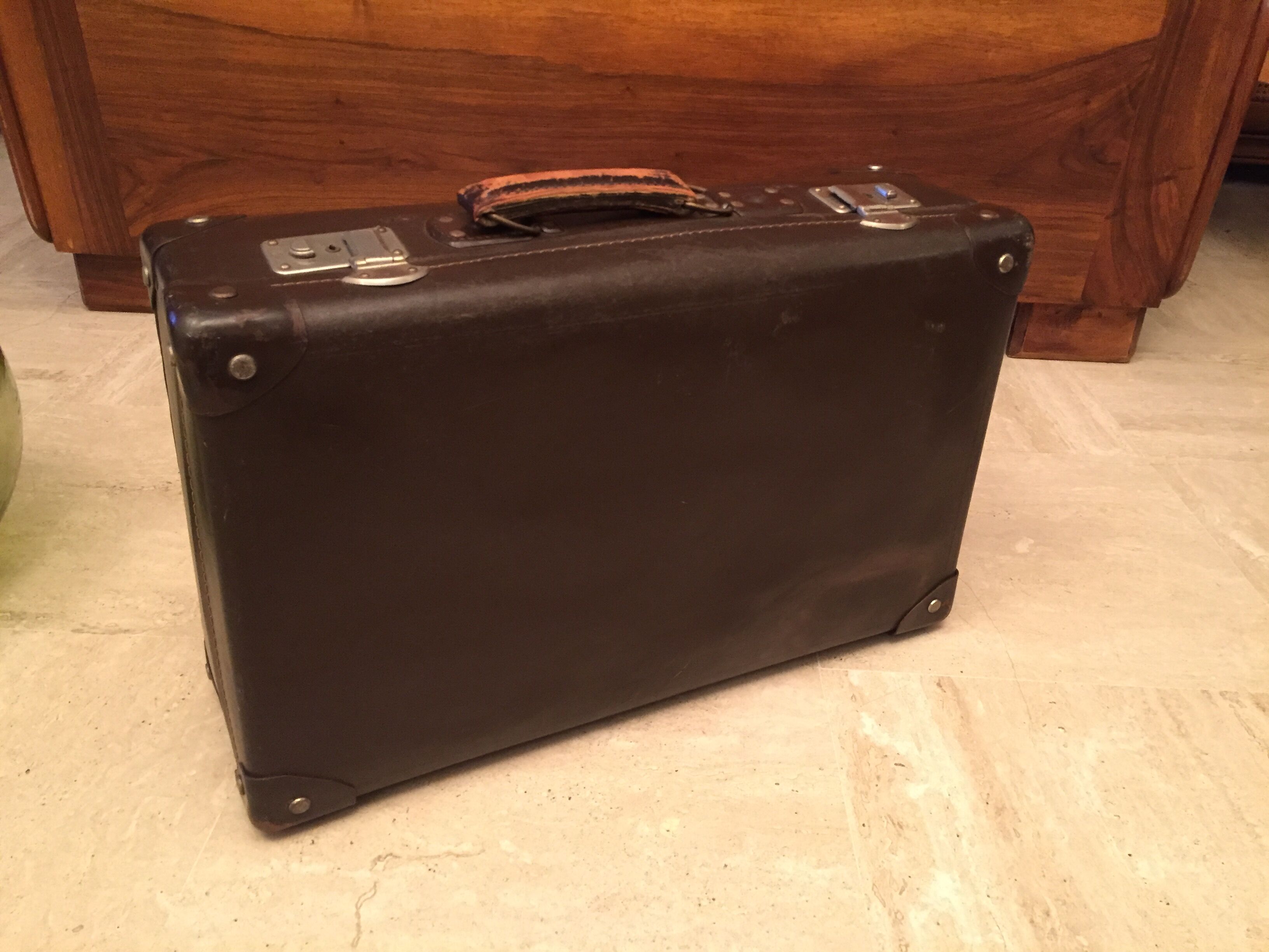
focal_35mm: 29
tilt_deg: -28.0
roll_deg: -3.6
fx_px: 1063
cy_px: 476
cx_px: 634
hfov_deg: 61.7
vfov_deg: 48.2
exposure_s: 1/25
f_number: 2.2
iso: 250
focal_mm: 4.15
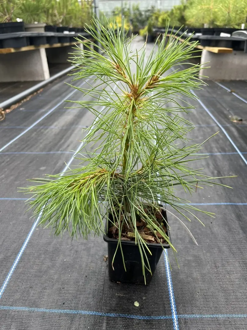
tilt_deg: -28.0
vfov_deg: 67.3
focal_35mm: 26
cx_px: 124
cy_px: 165
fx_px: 247
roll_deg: +1.9
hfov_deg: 53.1
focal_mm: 5.1
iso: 40
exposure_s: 1/121
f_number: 1.6
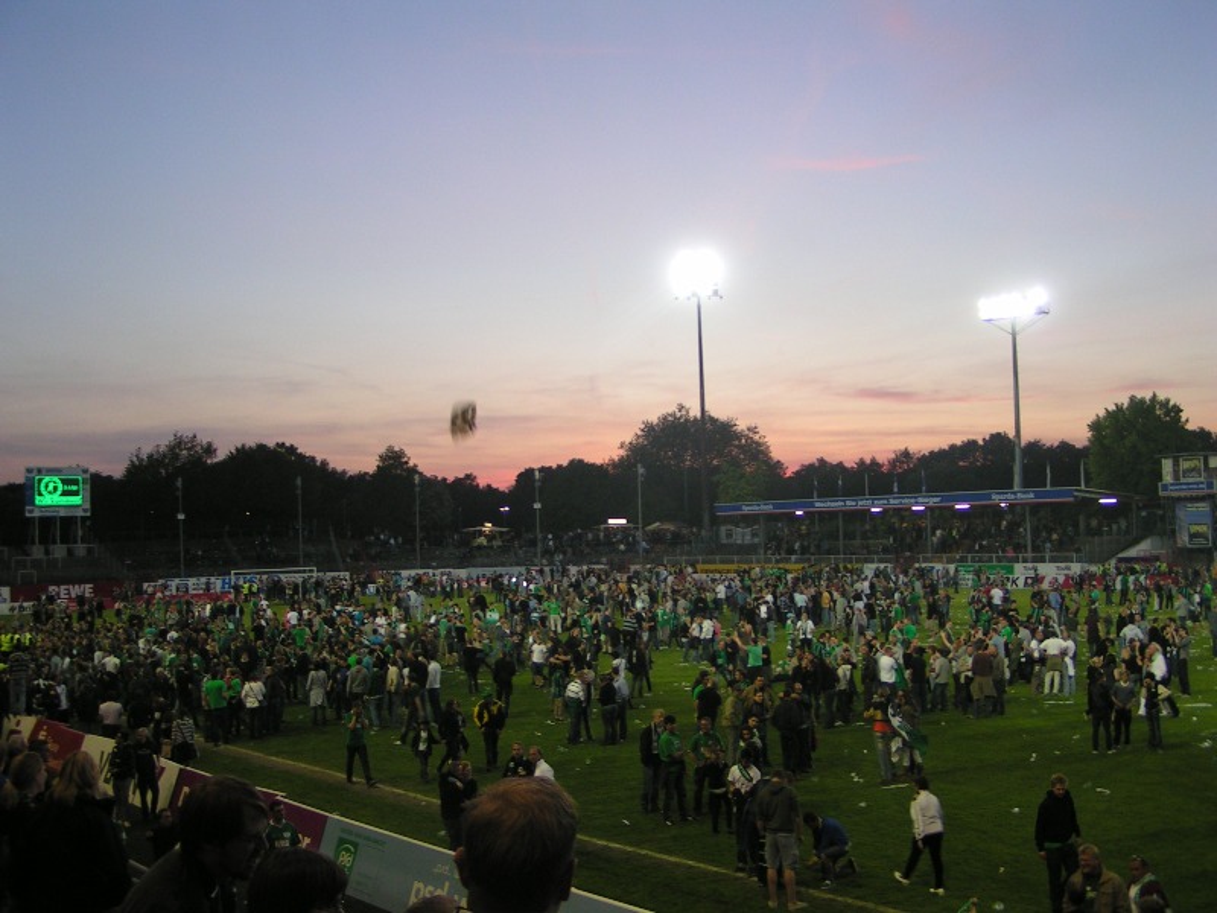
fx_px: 1336
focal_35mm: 38
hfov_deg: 49.0
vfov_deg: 37.7
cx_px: 608
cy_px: 456
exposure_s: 1/40
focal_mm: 5.8
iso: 64
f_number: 2.8
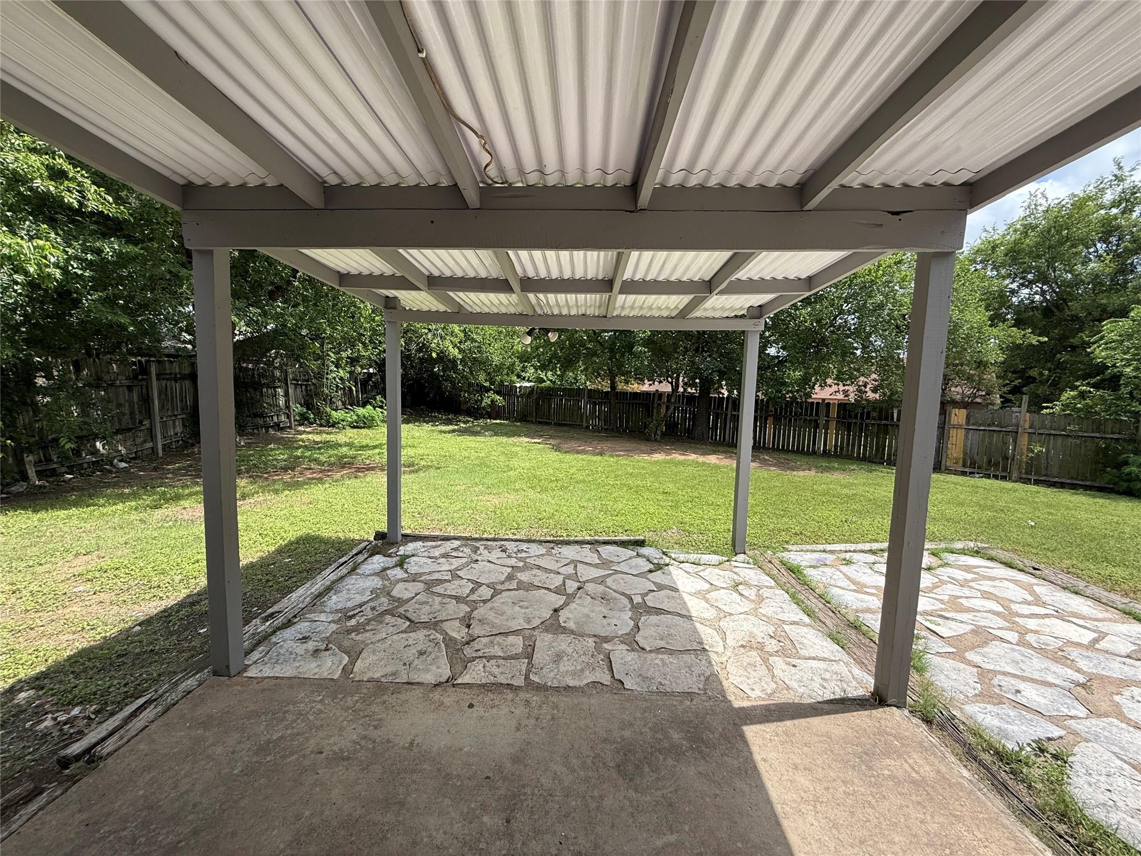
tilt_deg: -6.9
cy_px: 428
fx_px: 461
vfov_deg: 85.7
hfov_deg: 102.1
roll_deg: -1.5
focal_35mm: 14
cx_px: 570
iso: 64
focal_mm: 2.22
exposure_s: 1/1285
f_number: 2.2
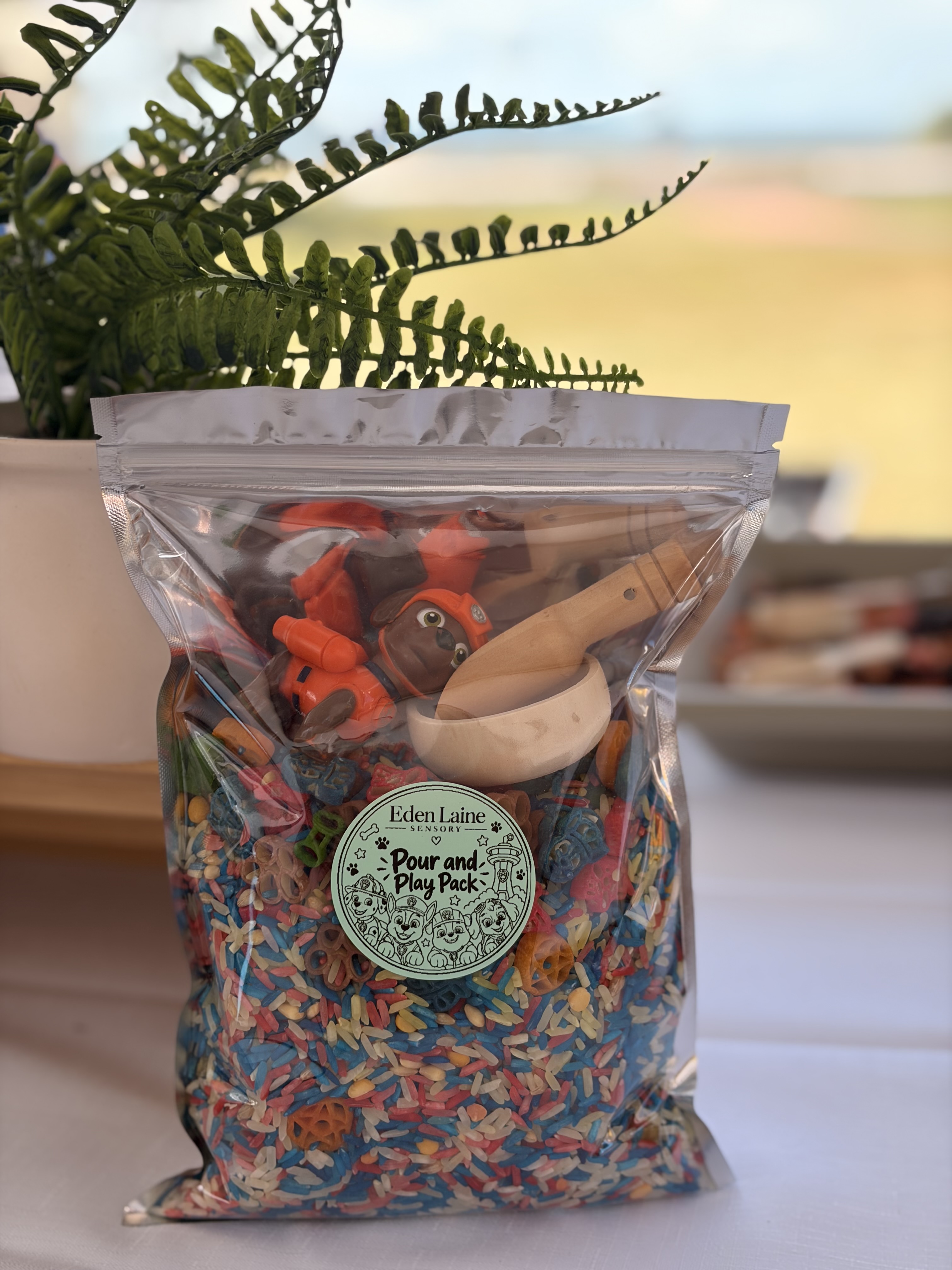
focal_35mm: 52
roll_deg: +1.2
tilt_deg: -14.7
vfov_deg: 36.8
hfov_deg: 28.0
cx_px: 476
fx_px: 1907
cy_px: 635
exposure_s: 1/1032
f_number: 1.6
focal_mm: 5.96
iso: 50
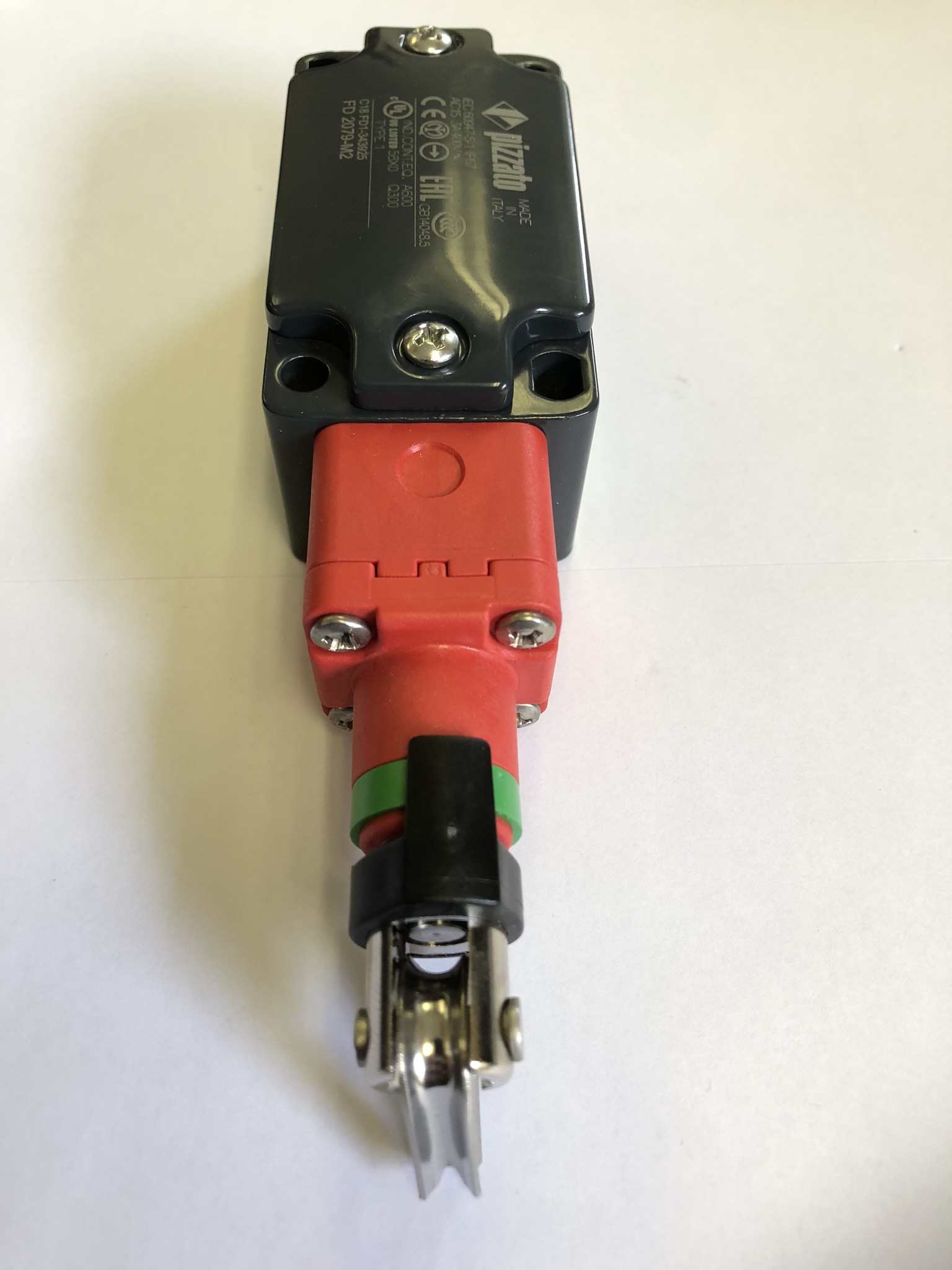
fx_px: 1027
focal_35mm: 28
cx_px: 476
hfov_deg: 49.7
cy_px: 635
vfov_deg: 63.4
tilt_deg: -58.4
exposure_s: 1/25
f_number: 1.8
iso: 32
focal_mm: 3.99
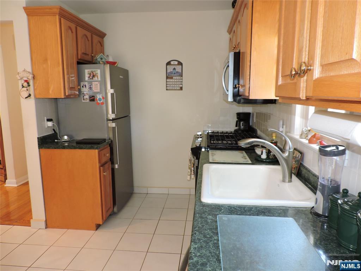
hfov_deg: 71.6
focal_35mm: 24
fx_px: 250
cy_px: 136
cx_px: 180
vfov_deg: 56.8
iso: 360
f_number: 3
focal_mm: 4.3
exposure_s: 1/40
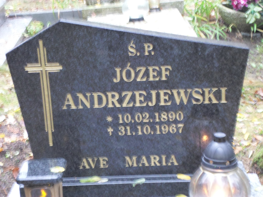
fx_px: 615
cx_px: 132
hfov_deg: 24.1
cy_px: 98
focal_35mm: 81
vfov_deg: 18.2
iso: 400
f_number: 4.7
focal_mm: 14.6
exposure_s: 1/8
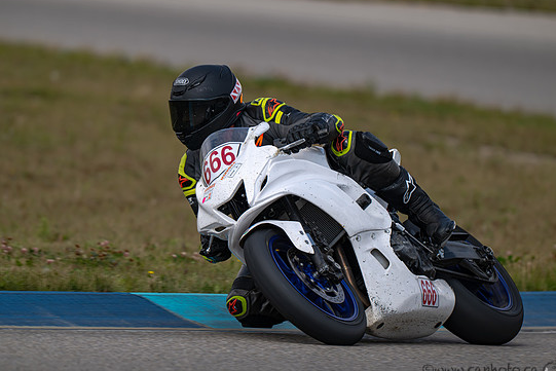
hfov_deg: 3.2
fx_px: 9933
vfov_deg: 2.1
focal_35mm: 643
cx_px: 282
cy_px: 192
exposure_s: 1/800
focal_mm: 600
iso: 125
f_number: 6.3
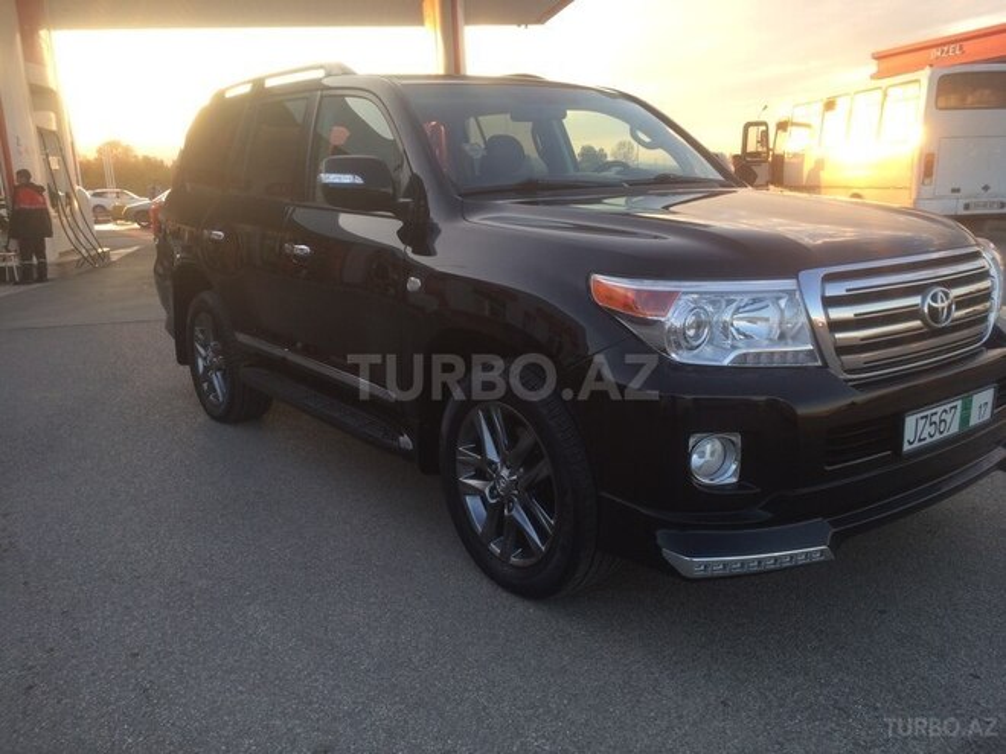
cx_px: 503
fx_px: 843
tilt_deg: -12.5
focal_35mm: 29
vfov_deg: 48.2
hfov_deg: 61.7
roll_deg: +0.9
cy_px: 377
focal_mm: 4.15
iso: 32
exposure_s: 1/158
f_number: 2.2
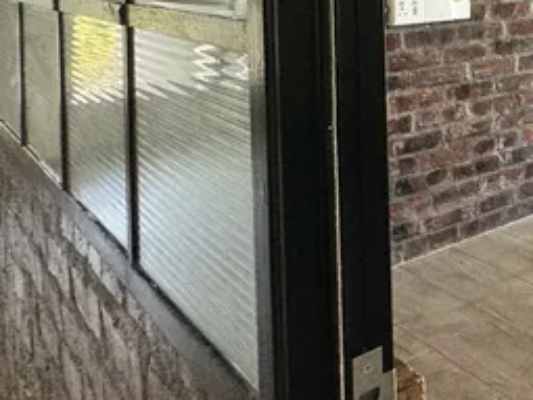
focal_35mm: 44
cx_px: 786
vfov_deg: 29.8
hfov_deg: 28.8
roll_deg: +0.4
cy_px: -29
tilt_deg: -1.3
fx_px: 677
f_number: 2.2
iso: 125
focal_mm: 2.22
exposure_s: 1/99
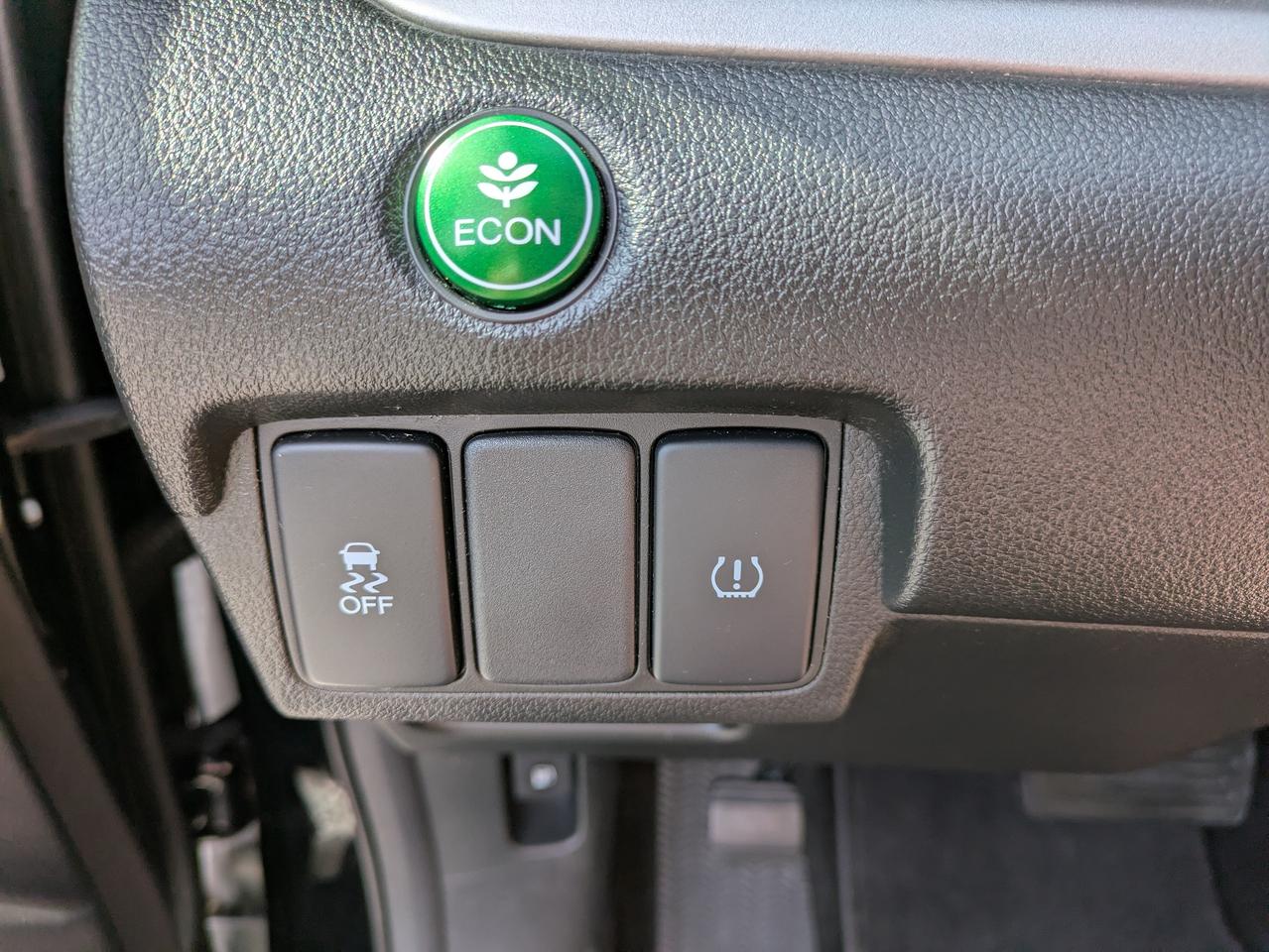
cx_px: 634
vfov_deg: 54.9
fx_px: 917
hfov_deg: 69.4
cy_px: 476
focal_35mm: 25
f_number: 1.89
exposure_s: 1/242
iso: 41
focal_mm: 5.43
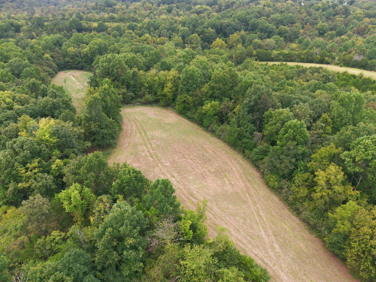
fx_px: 293
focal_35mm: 27
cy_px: 152
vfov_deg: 51.3
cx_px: 183
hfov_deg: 65.3
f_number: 1.8
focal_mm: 8.7
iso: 100
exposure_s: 1/500
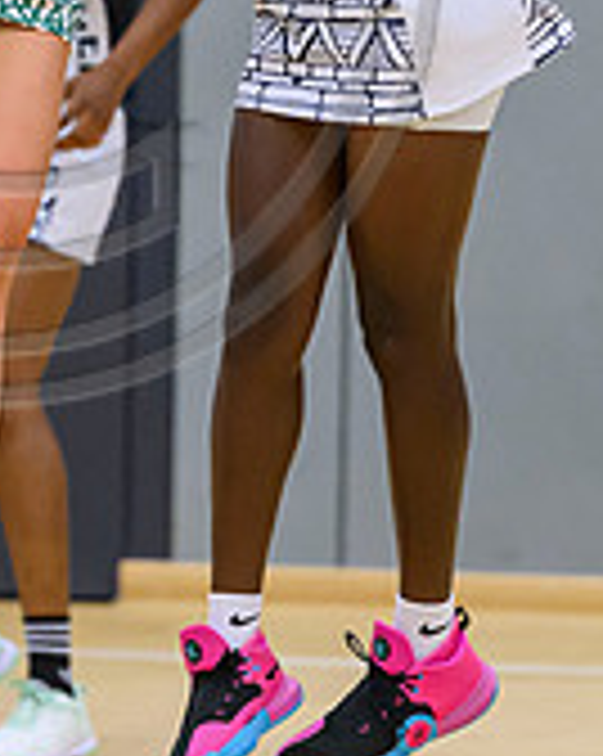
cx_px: 163
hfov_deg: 1.7
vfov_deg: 2.2
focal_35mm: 888
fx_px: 19846
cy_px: -82
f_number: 3.2
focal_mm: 200
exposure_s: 1/1000
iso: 4000
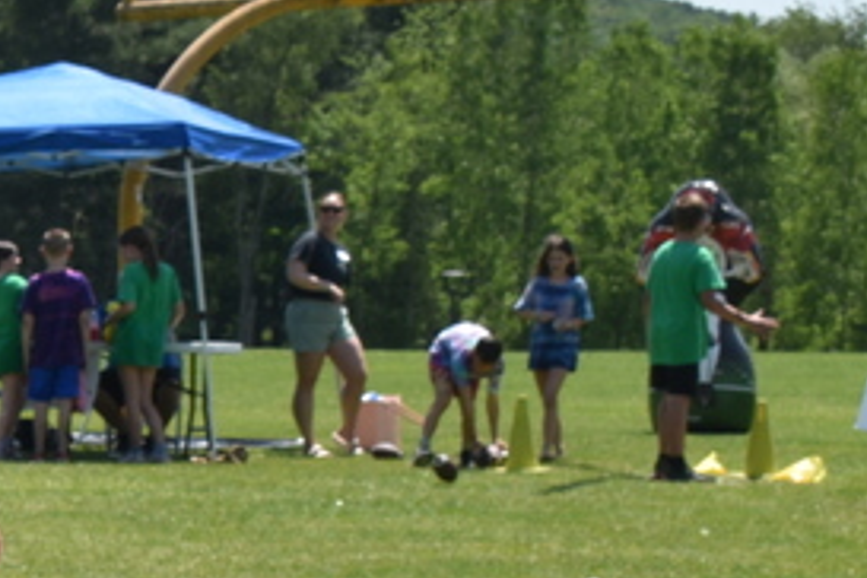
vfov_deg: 6.4
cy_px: 789
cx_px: -689
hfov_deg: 9.2
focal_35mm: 214
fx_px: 5153
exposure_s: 1/160
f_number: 14
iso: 100
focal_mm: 38
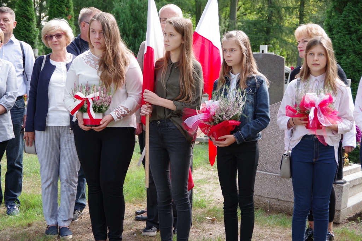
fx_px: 724
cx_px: 181
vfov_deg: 18.9
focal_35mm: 72
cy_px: 120
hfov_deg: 28.1
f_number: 4.5
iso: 400
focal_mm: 48
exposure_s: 1/200
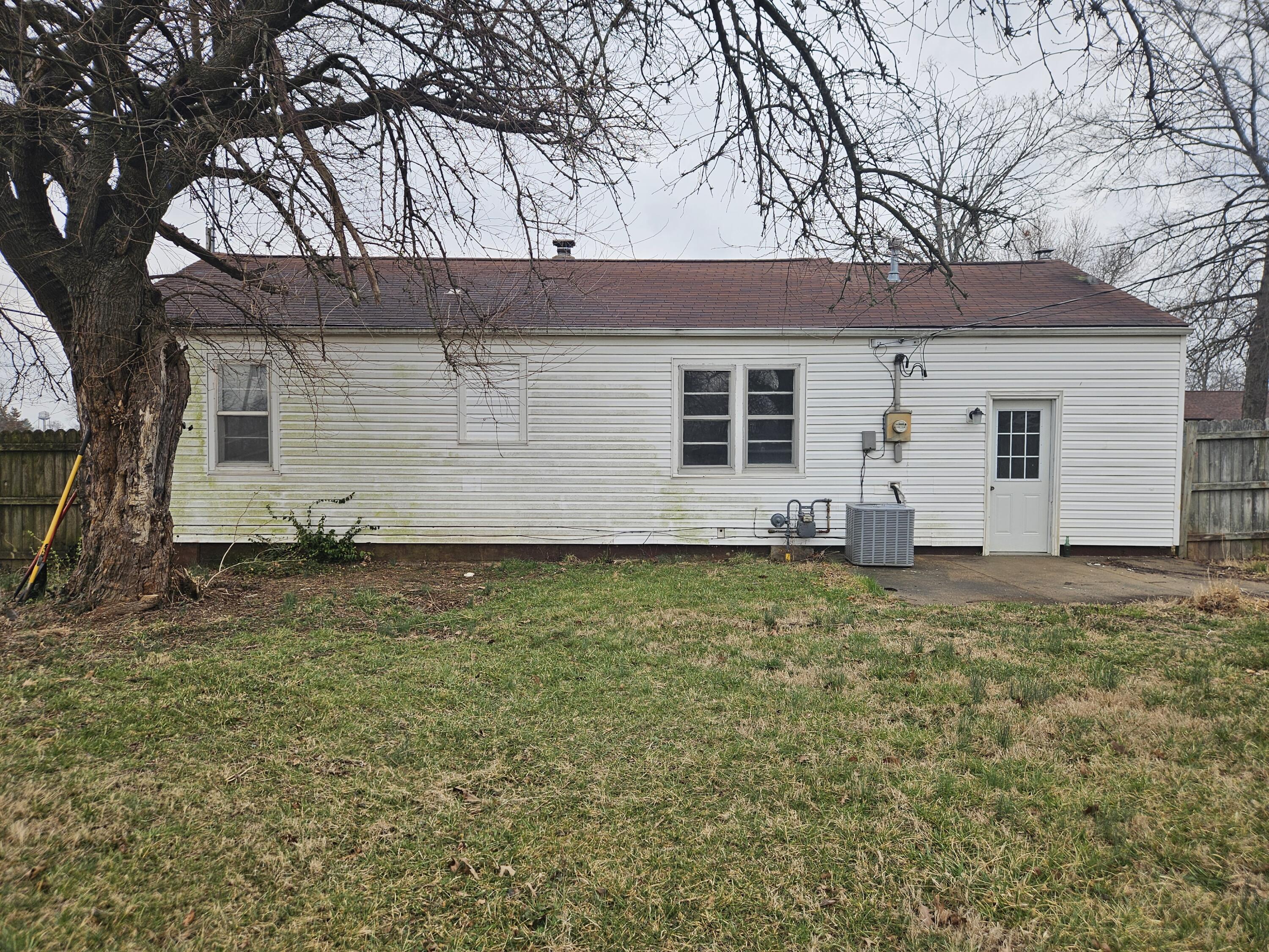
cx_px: 634
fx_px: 843
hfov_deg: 73.9
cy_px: 476
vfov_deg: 58.9
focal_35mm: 23
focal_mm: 5.4
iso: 25
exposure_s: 1/392
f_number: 1.8
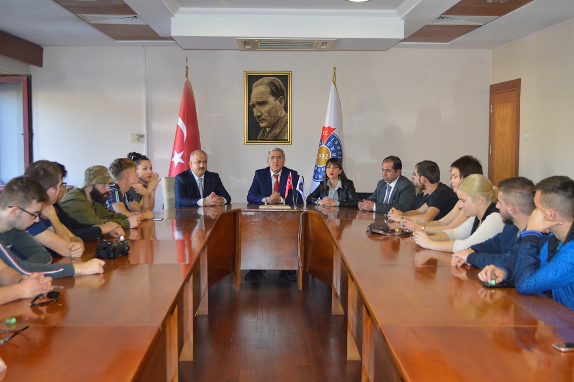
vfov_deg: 28.0
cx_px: 287
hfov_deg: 41.1
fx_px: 765
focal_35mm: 48
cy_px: 191
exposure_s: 1/60
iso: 900
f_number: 4.8
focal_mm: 32
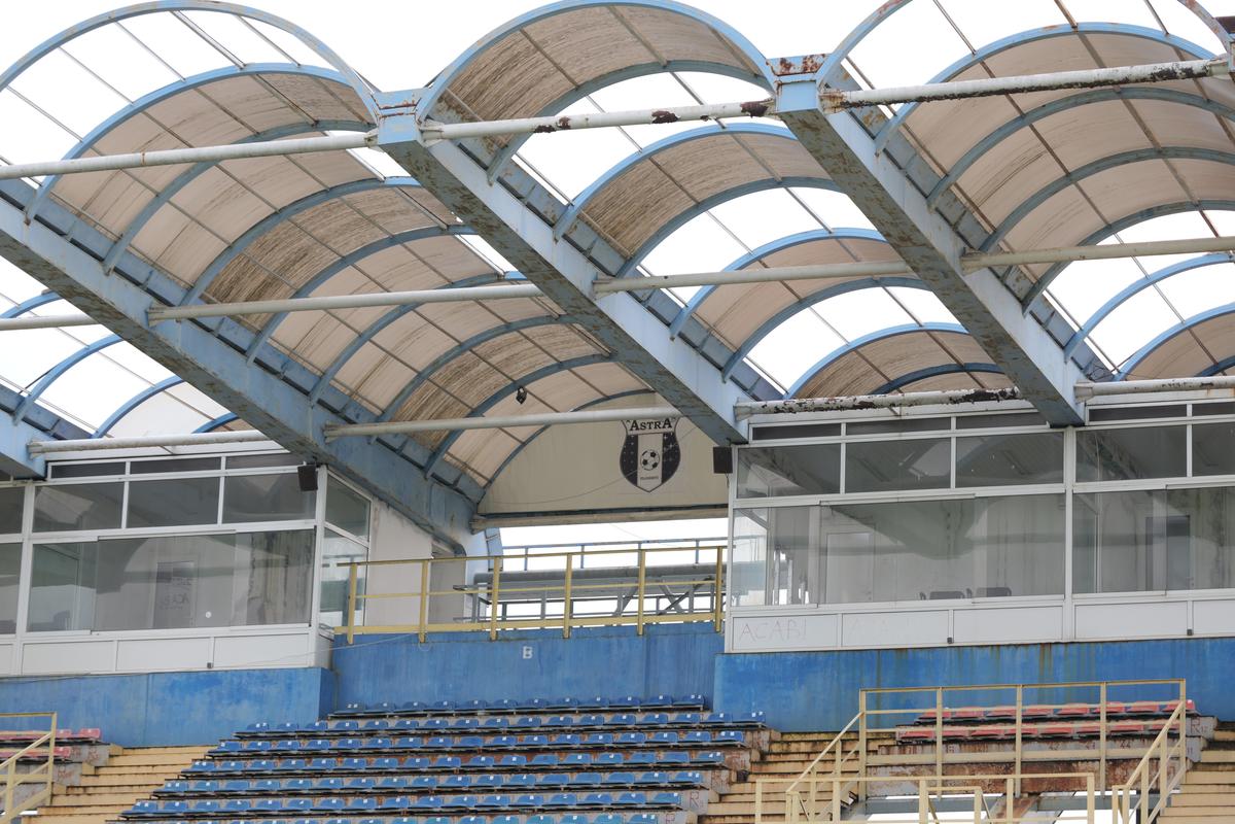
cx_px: 618
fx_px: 3602
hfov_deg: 19.5
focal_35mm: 105
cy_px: 412
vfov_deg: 13.0
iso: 250
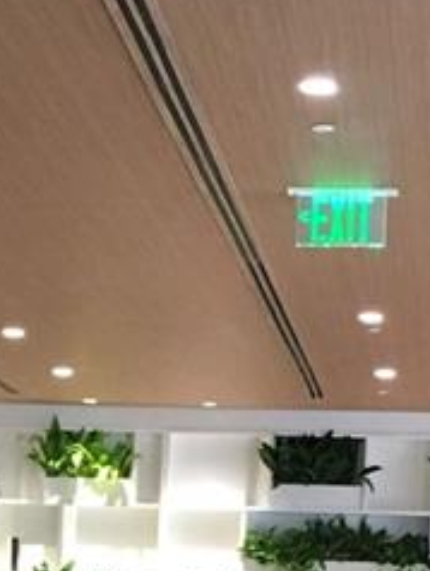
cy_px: 871
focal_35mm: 146
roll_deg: -2.5
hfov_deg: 10.1
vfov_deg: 12.8
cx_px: 29
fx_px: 2414
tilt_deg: -4.1
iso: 160
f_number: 2.2
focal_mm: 4.15
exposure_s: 1/30
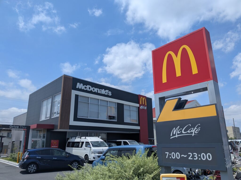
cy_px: 90
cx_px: 120
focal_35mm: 24
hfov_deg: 71.6
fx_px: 167
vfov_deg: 56.8
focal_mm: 4.53
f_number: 1.7
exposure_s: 1/2653
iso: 29
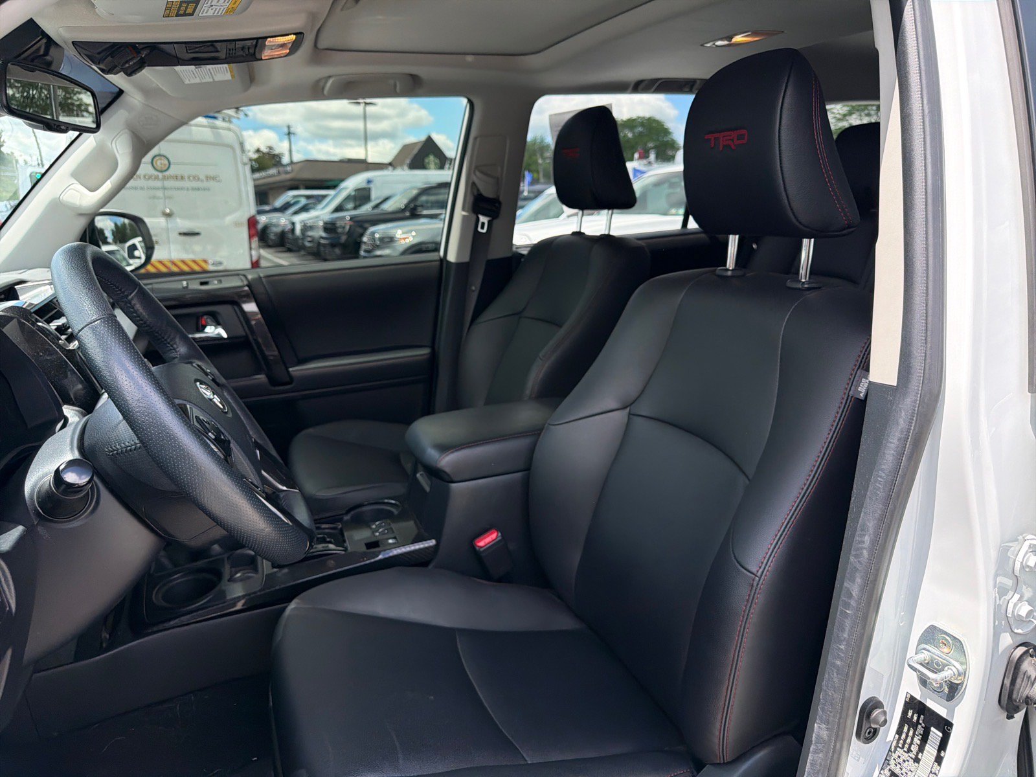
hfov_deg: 71.6
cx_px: 518
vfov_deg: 56.8
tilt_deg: -10.2
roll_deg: +2.6
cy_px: 388
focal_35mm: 24
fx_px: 718
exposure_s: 1/1689
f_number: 1.78
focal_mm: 6.76
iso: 100
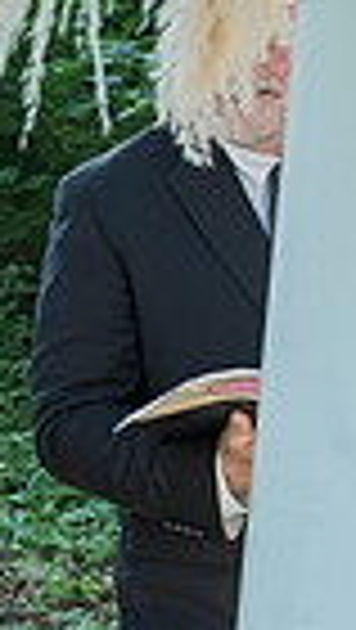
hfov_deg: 7.3
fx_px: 2545
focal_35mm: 152
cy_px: 421
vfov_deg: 14.1
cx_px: -604
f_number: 4
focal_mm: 35
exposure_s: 1/500
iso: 1000
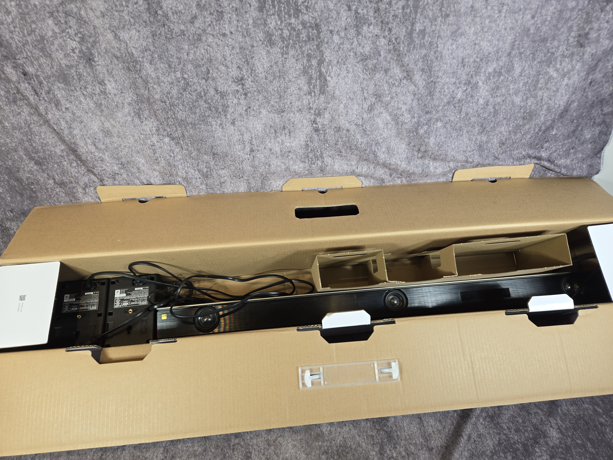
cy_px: 230
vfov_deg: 58.9
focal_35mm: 23
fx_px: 407
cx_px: 306
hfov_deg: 73.9
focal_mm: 5.4
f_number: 1.8
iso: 25
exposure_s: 1/120
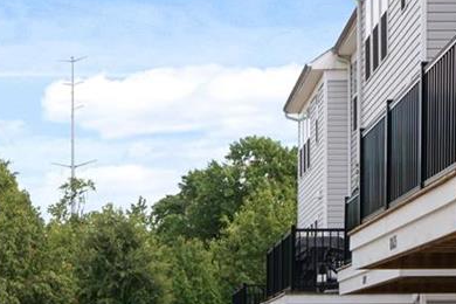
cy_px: 351
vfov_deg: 11.0
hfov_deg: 16.6
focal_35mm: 123
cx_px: 154
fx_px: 1558
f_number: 5.6
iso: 100
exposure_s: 1/250
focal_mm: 20
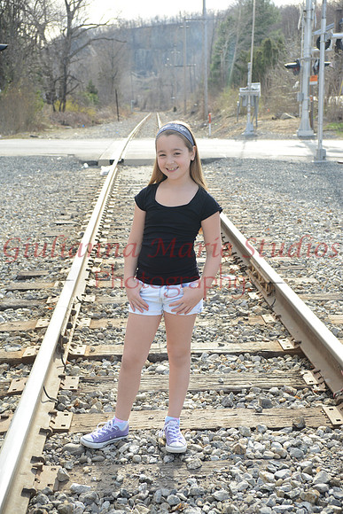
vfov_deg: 36.2
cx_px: 172
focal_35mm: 55
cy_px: 257
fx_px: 786
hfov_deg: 24.6
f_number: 7.1
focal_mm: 55
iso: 320
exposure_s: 1/250
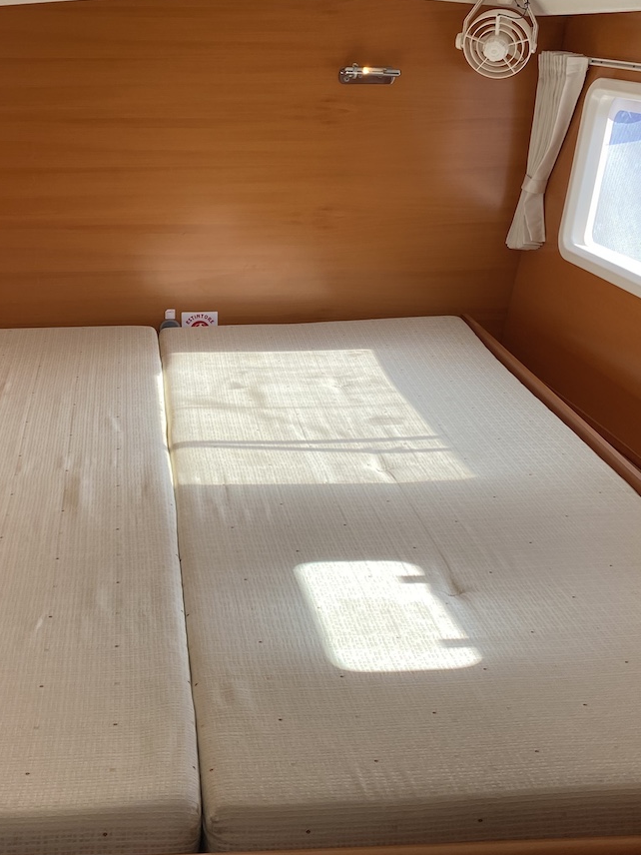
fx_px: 1210
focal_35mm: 49
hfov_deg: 29.4
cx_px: 207
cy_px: 311
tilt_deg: -10.2
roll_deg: +0.8
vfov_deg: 38.6
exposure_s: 1/130
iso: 32
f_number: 1.8
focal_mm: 4.25
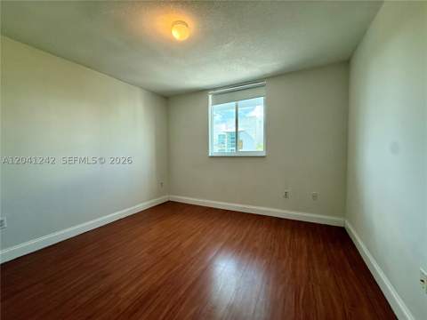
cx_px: 214
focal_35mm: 14
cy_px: 160
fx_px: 173
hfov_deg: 102.1
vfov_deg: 85.7
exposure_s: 1/120
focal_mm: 2.22
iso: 125
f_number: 2.2
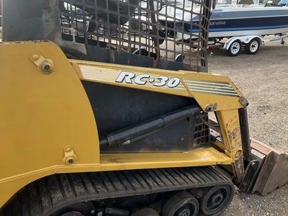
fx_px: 241
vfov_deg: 48.2
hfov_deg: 61.7
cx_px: 144
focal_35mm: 29
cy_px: 108
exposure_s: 1/397
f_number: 1.8
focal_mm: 3
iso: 25
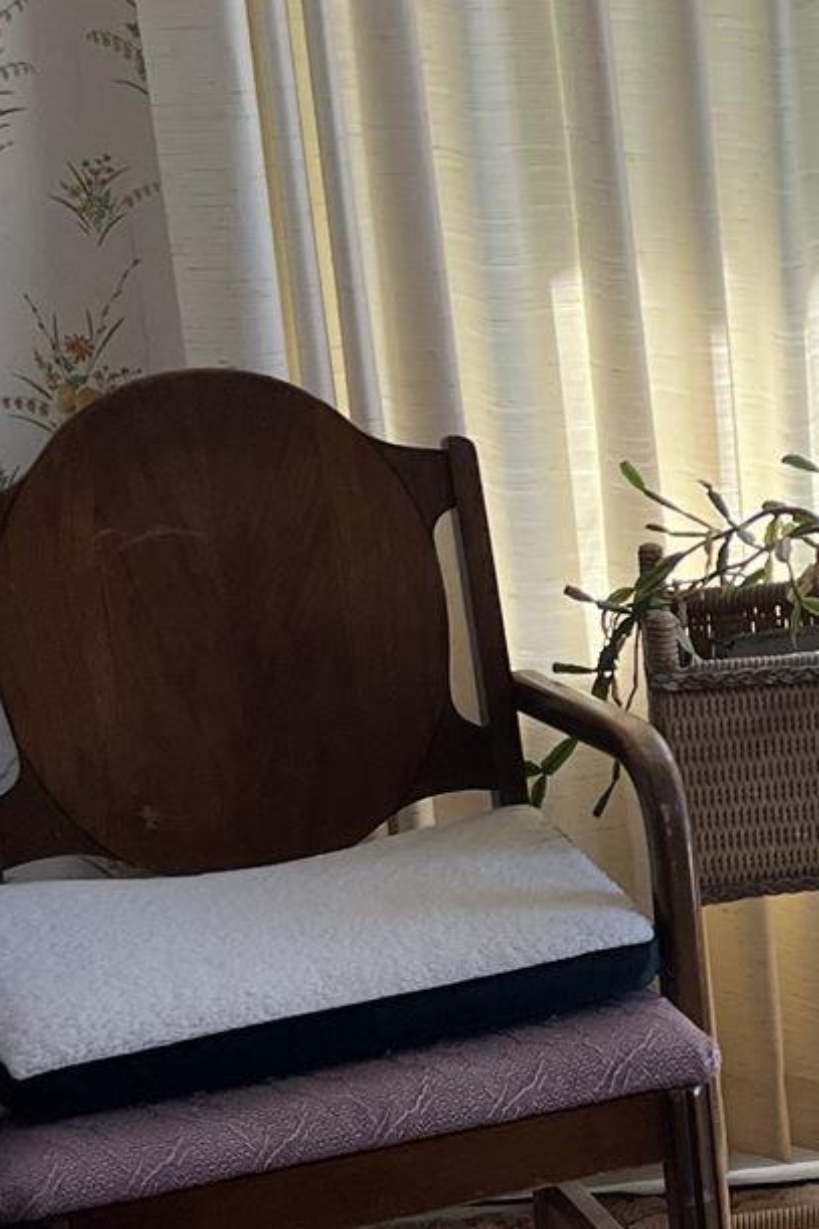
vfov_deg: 20.0
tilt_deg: -15.3
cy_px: 656
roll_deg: +2.9
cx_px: 1189
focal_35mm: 102
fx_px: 3482
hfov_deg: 12.8
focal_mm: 5.7
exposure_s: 1/260
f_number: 1.5
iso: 40
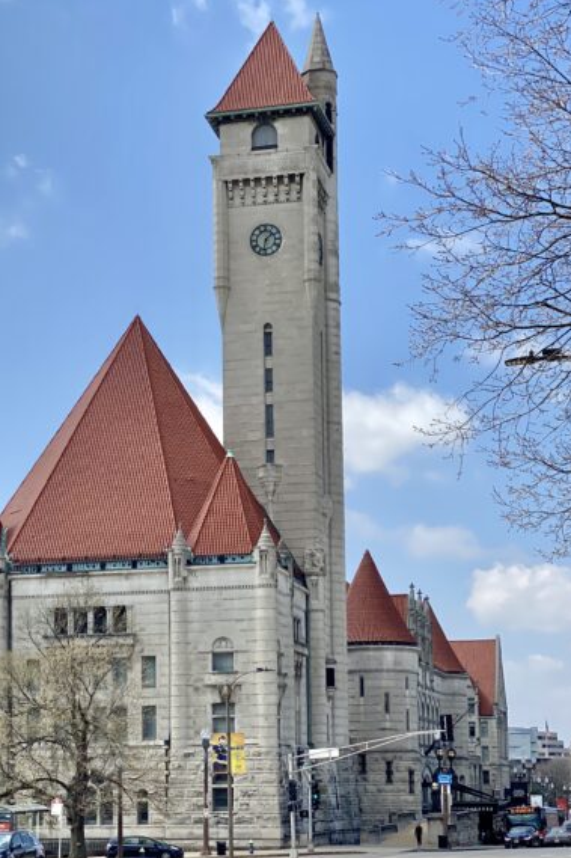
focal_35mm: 73
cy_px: 431
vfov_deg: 27.7
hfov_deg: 18.6
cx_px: 191
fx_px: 1738
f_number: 2
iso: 20
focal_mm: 6
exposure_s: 1/2083
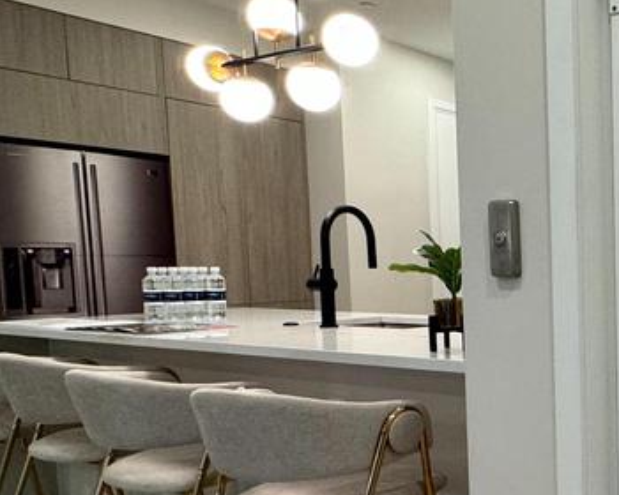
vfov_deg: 37.0
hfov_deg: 36.6
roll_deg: +0.0
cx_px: 722
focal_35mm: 40
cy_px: 325
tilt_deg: -5.5
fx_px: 733
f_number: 2.2
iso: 250
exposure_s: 1/120
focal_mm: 2.22
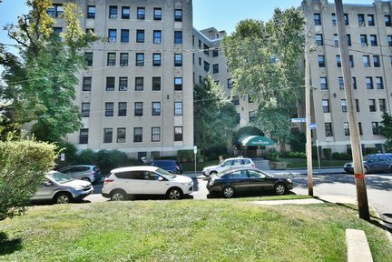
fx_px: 240
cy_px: 111
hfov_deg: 78.1
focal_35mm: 22
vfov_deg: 57.0
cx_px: 226
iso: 400
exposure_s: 1/160
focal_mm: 13
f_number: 9
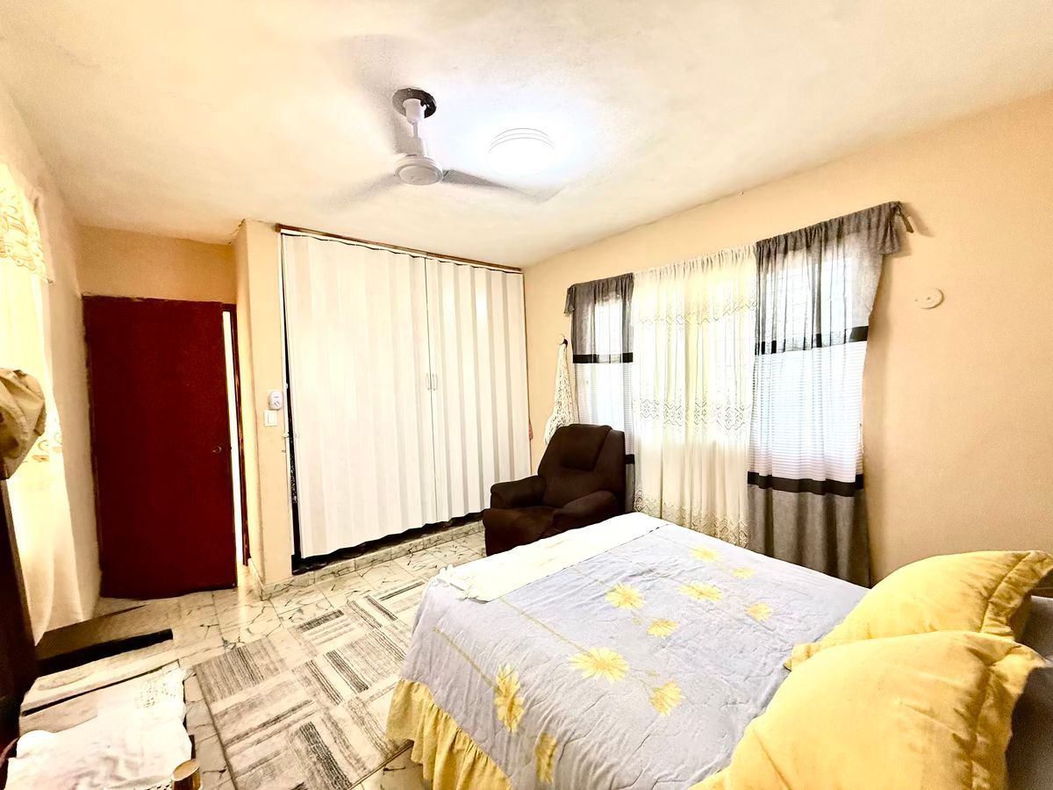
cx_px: 526
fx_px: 426
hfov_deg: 102.1
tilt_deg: -1.7
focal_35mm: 14
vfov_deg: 85.7
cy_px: 395
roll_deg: +0.9
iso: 250
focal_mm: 2.22
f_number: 2.2
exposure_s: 1/60
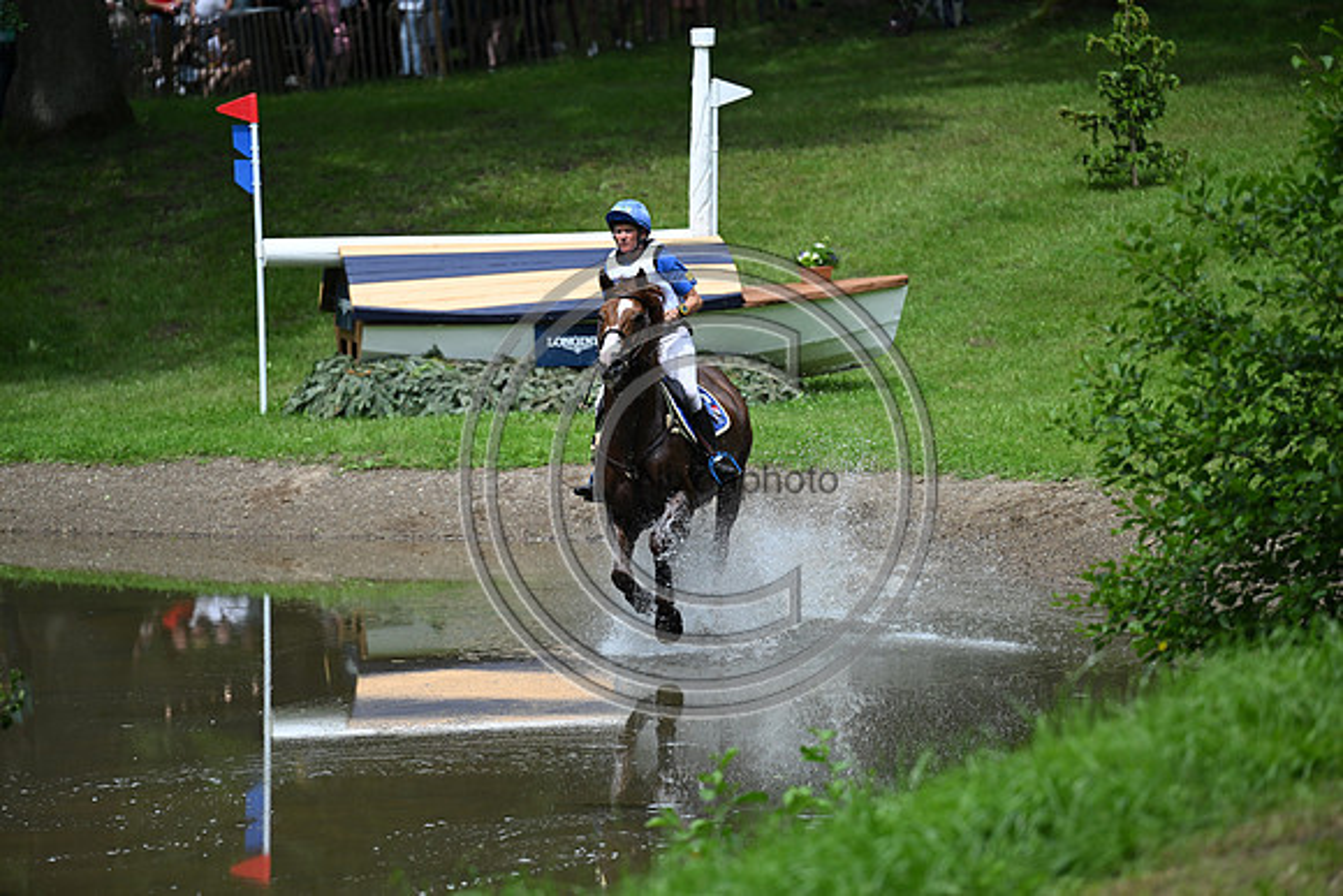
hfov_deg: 10.3
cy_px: 448
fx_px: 7463
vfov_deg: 6.9
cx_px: 672
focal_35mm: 200
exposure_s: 1/1250
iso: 180
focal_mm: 200
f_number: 3.5
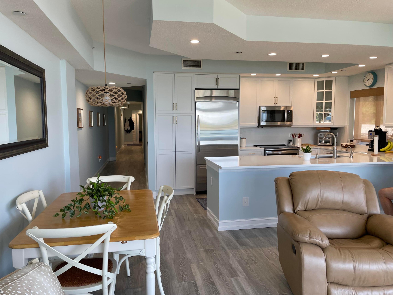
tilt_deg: -4.7
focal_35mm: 26
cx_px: 196
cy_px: 148
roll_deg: +0.4
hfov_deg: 67.3
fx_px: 295
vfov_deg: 53.1
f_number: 1.6
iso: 64
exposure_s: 1/120
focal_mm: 4.2
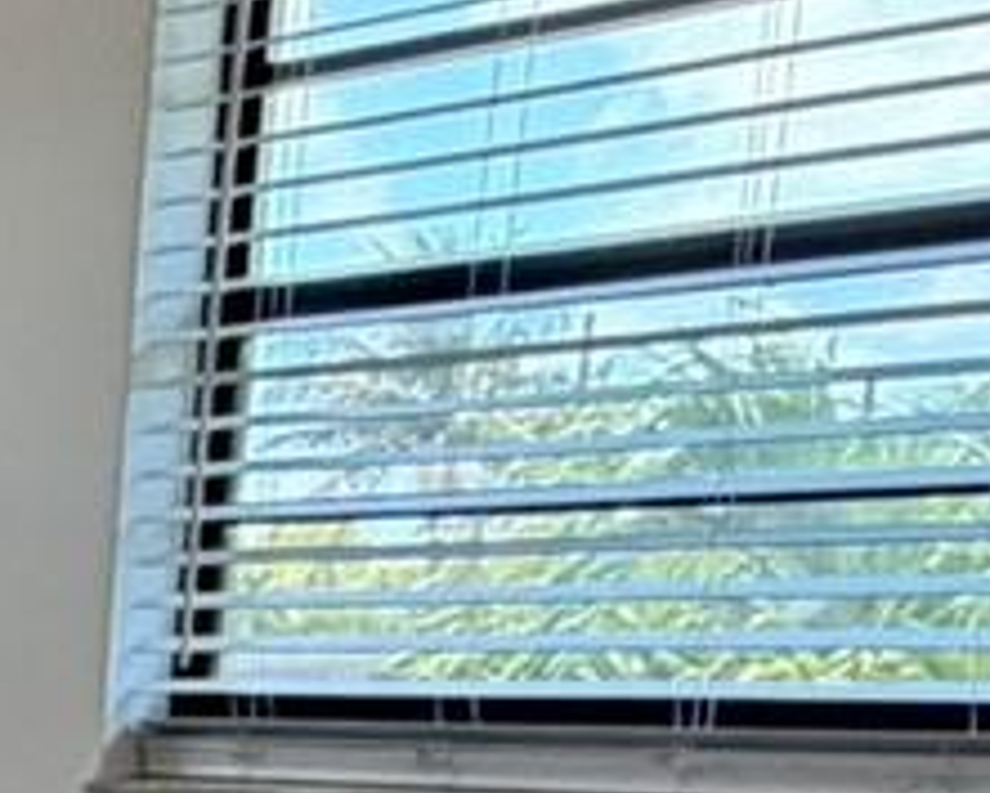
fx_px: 2902
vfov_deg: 13.4
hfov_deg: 16.5
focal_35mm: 99
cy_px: 1577
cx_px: -730
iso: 200
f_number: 2.2
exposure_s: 1/120
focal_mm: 2.22
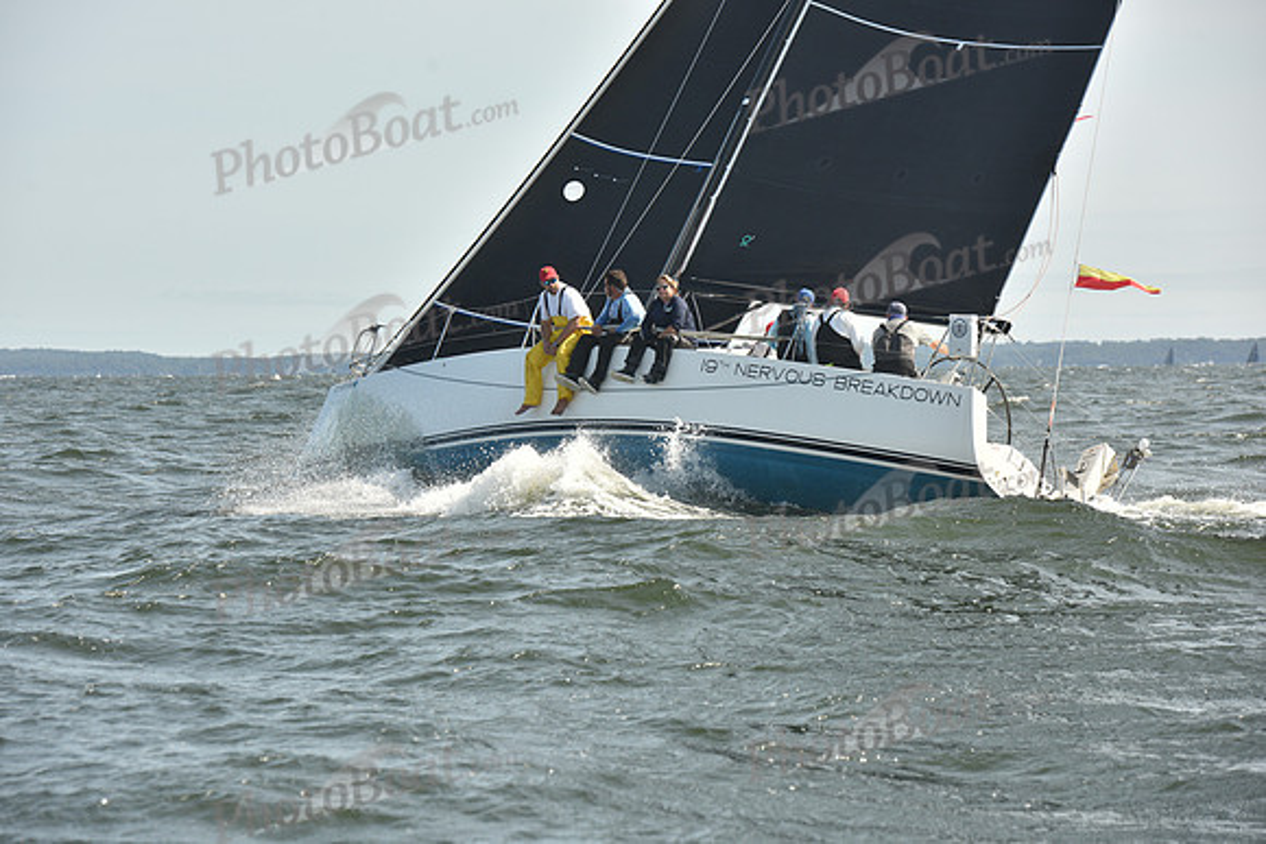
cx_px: 633
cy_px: 422
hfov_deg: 14.2
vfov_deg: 9.5
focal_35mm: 145
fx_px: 5100
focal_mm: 145
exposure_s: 1/800
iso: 250
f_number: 7.1
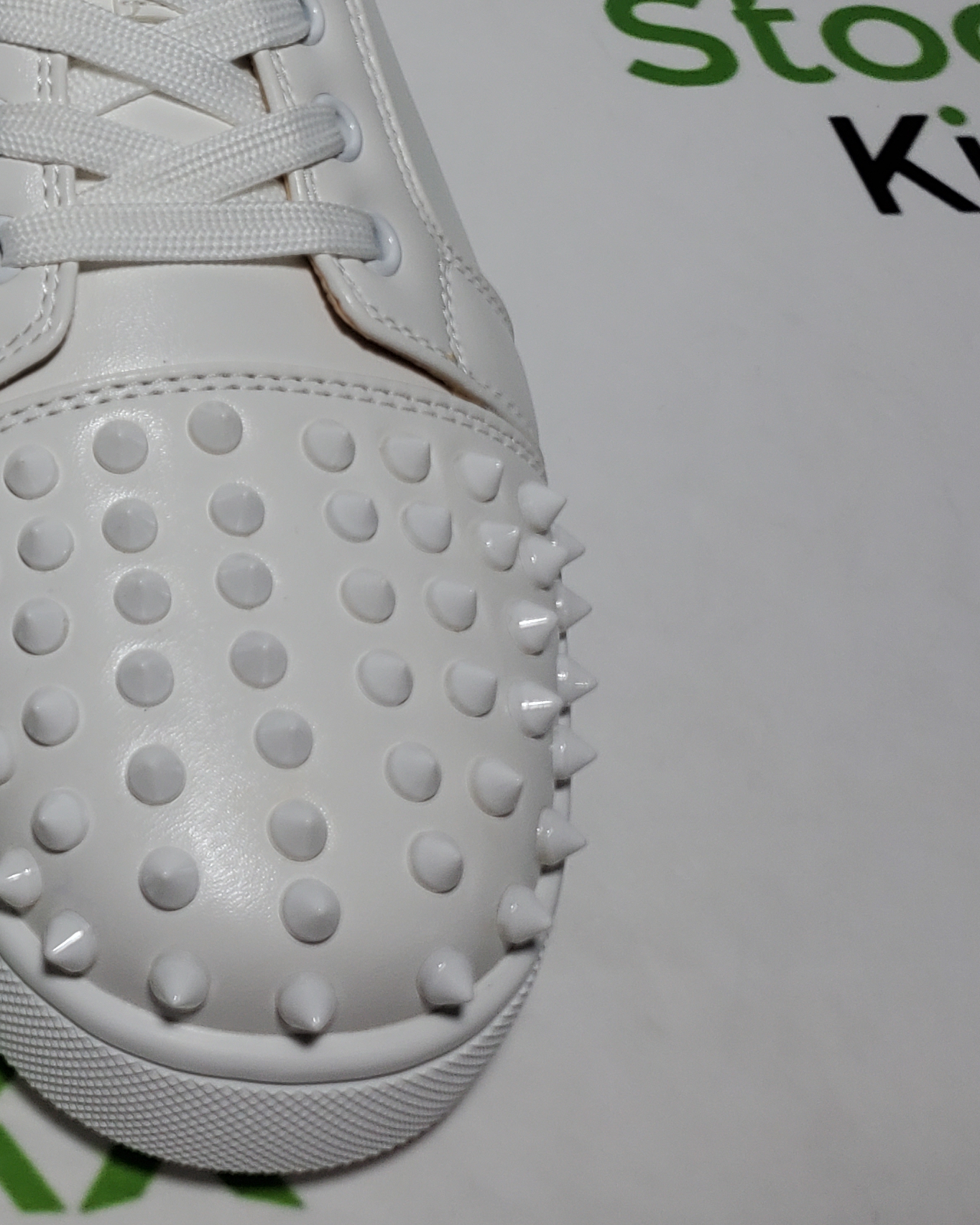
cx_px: -185
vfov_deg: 30.4
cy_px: 187
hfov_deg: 23.3
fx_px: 2175
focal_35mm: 60
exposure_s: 1/1148
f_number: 1.5
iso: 50
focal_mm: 4.3
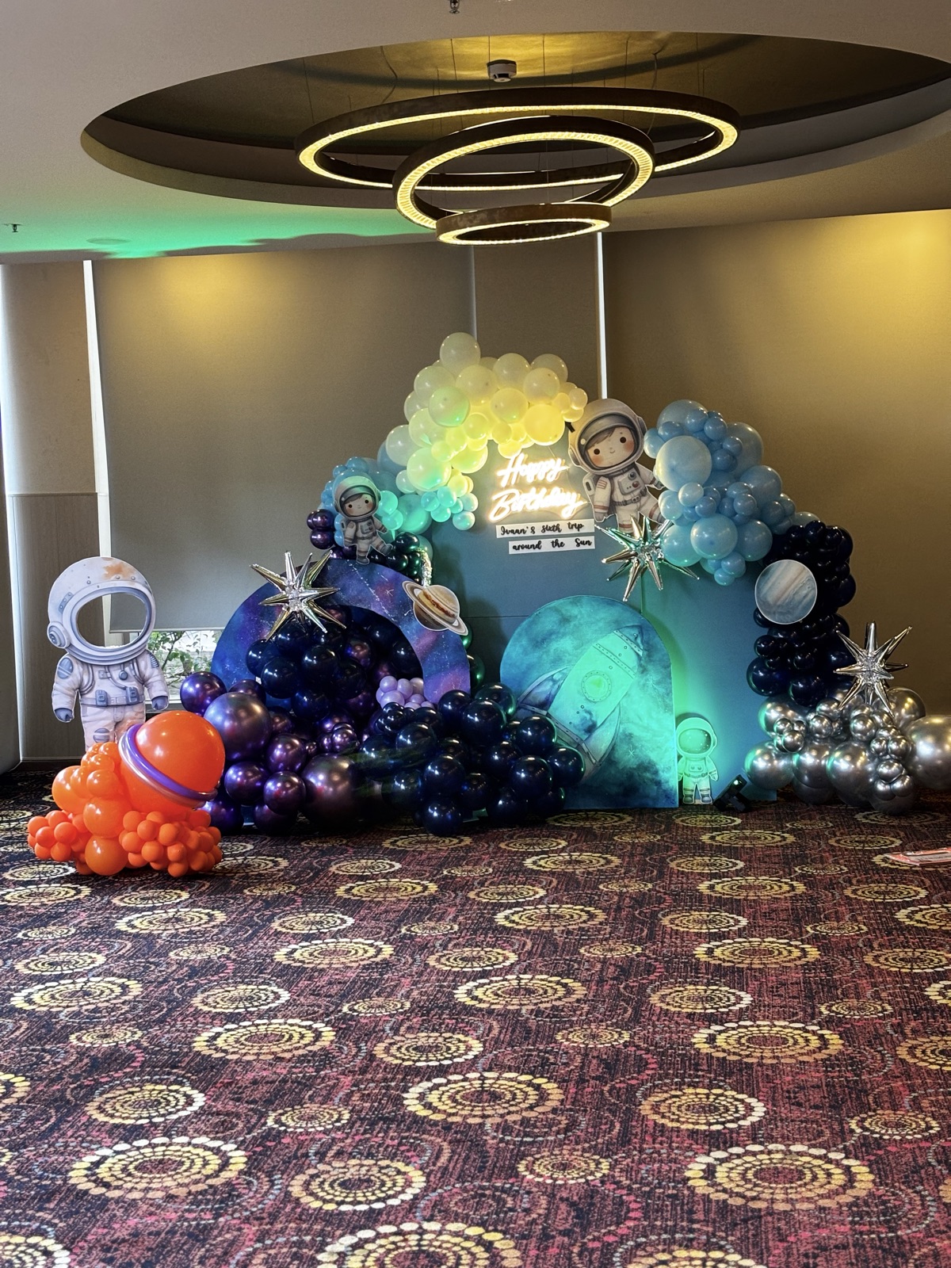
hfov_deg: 28.0
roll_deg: +2.1
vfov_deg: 36.8
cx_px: 476
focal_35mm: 52
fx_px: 1905
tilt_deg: -4.7
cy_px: 634
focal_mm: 5.96
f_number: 1.6
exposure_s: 1/33
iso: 100
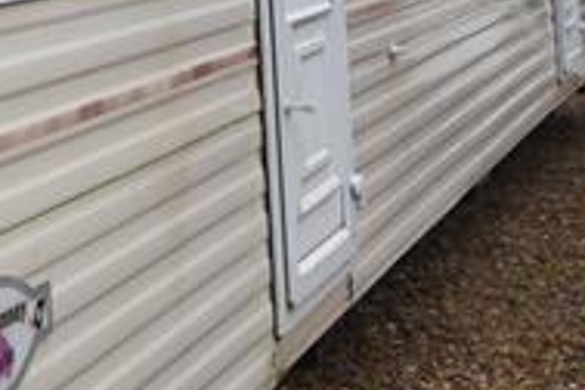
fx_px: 1718
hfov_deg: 16.7
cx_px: -396
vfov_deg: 12.4
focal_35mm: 106
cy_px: -166
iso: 200
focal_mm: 13
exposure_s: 1/160
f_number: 6.3
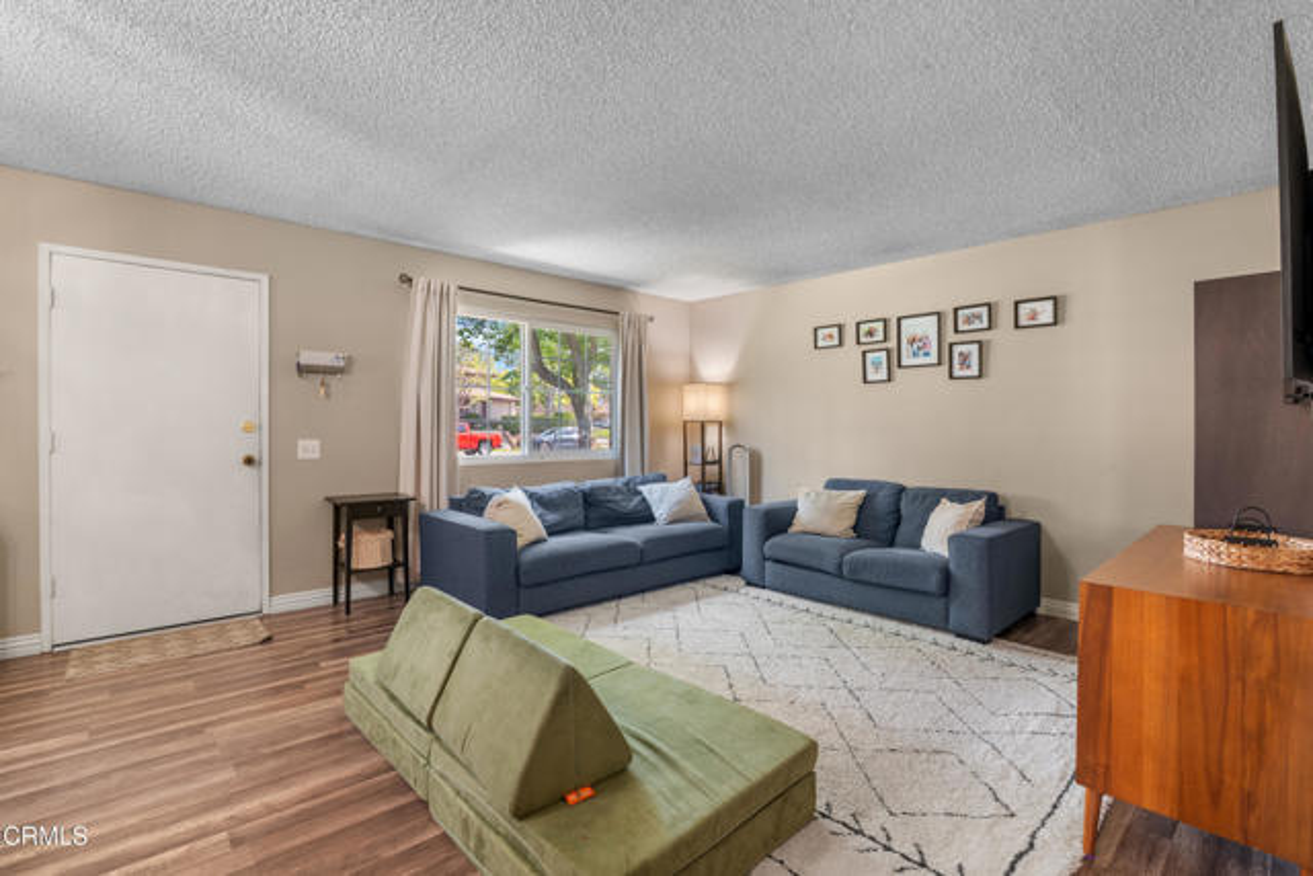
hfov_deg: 96.7
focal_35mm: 16
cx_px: 656
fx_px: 584
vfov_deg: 73.8
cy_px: 438
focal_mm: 16
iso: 100
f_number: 8
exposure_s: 3
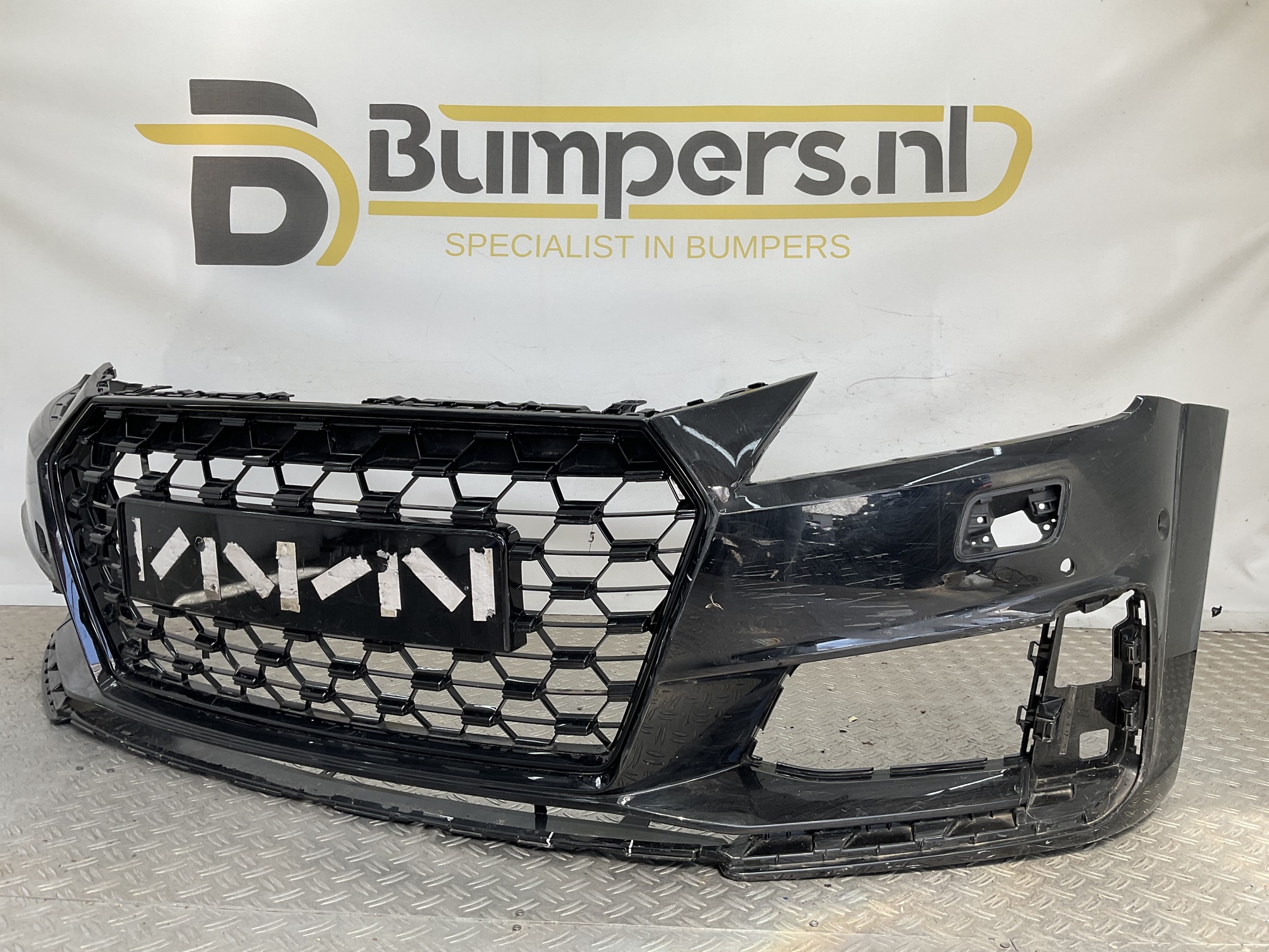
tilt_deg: -4.5
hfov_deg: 61.7
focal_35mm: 29
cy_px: 476
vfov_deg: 48.2
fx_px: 1063
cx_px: 634
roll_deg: -2.5
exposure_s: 1/171
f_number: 1.8
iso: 16
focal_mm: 3
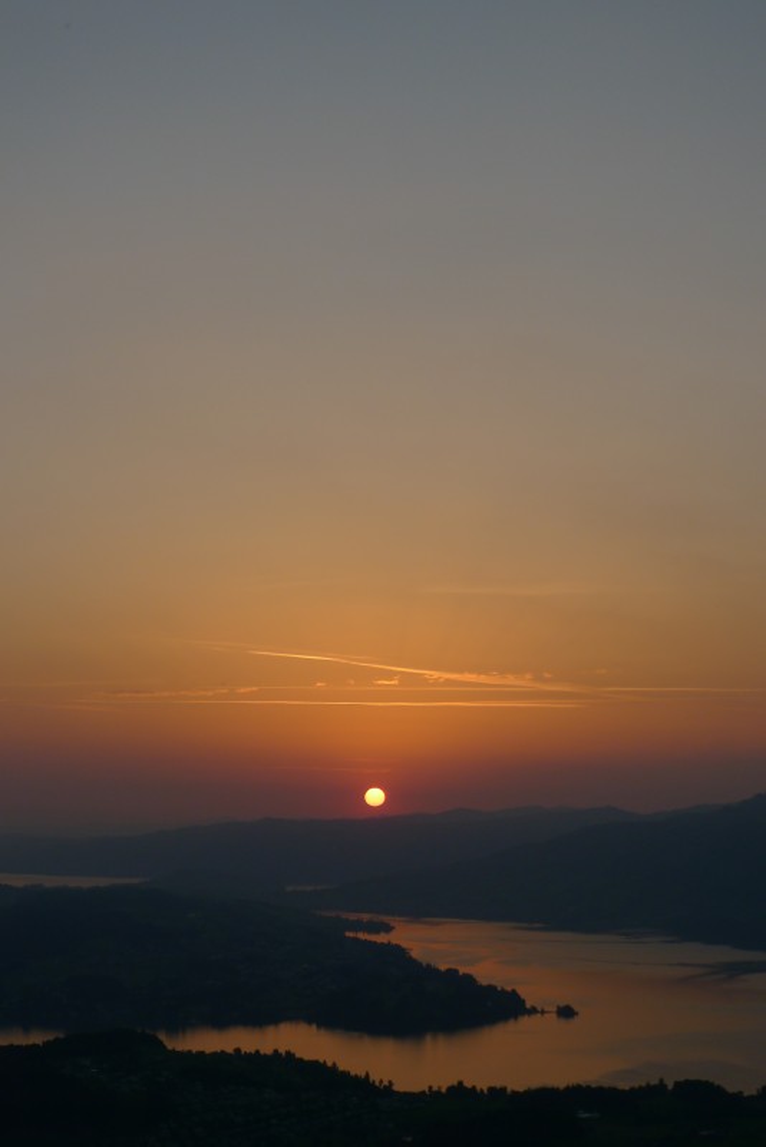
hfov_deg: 19.5
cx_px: 383
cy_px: 574
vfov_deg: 28.8
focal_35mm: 70
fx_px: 2232
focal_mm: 14.9
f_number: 3.2
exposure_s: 1/400
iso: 80
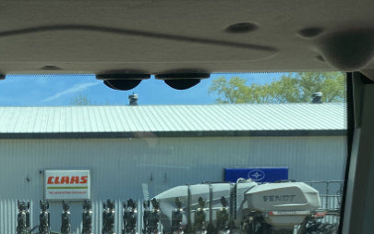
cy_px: 317
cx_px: 40
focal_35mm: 68
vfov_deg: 17.7
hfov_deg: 29.0
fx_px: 693
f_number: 1.8
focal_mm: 4.2
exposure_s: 1/1754
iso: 32
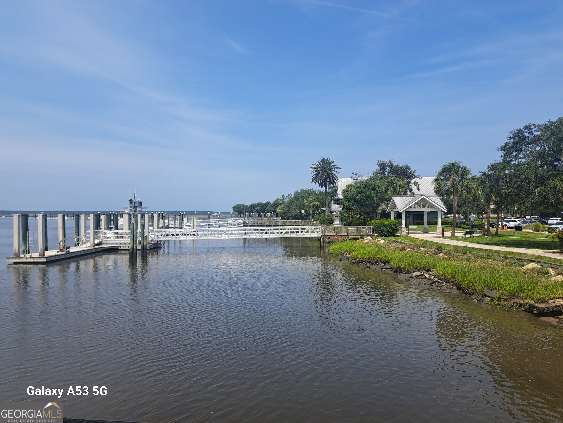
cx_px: 282
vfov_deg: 56.8
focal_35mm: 24
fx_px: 390
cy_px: 212
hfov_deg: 71.6
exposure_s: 1/817
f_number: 1.8
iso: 50
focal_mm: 5.23
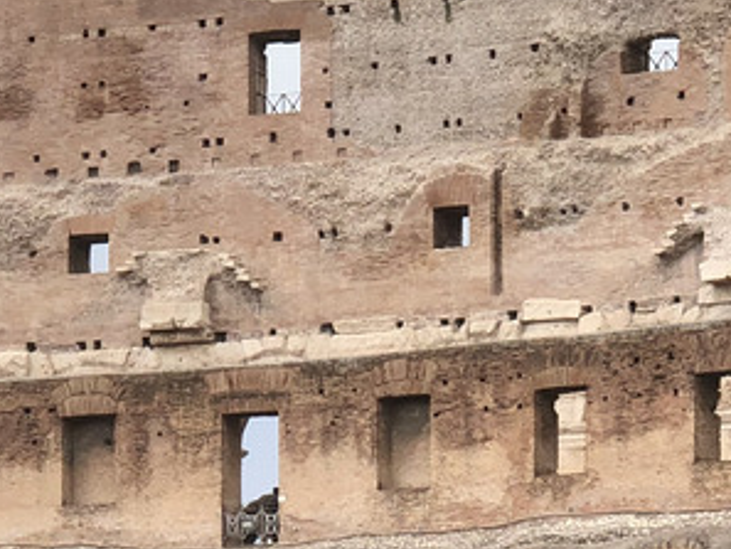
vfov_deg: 7.0
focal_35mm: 210
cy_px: 758
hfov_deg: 9.4
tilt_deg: +1.7
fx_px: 4436
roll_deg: +1.0
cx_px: 477
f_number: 2.4
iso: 16
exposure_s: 1/674
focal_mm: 6
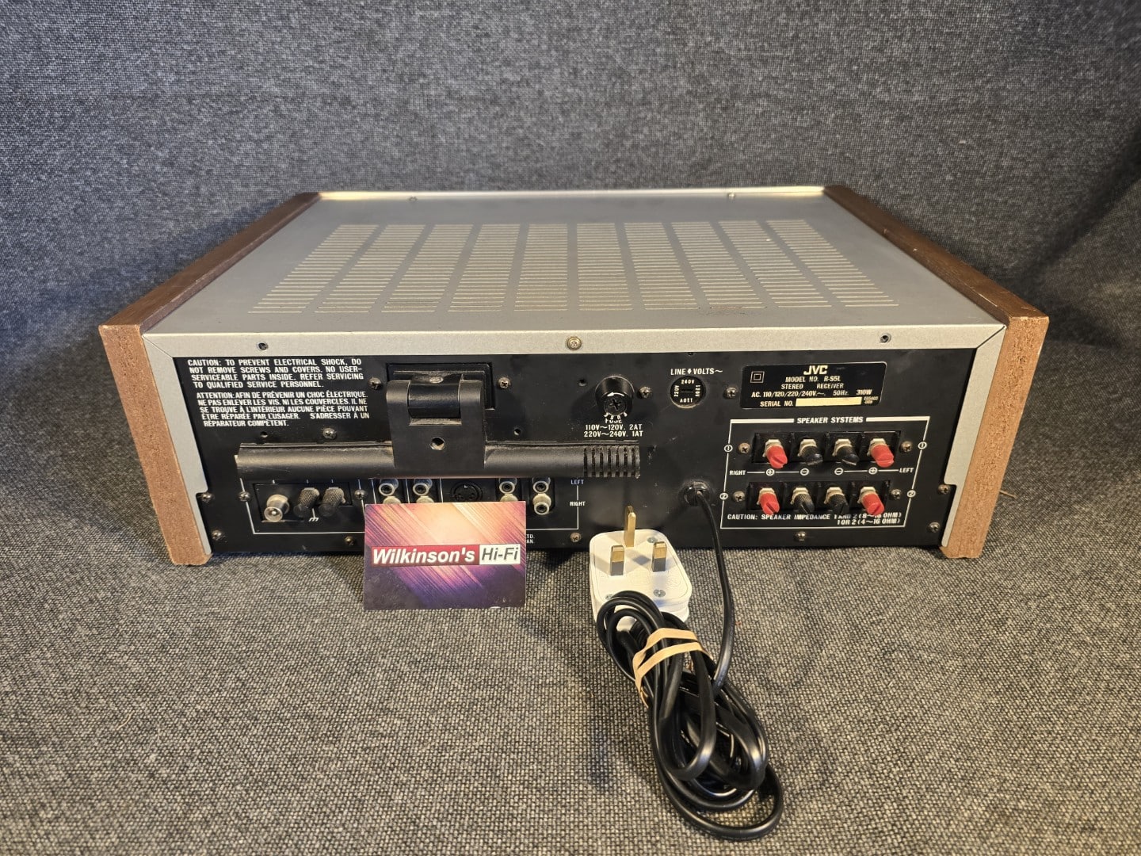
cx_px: 570
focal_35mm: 23
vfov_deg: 58.9
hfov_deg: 73.9
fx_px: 758
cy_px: 428
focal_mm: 6.3
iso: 320
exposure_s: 1/120
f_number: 1.7
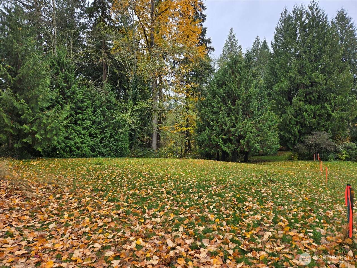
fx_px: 237
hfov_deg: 73.9
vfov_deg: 58.9
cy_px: 134
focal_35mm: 23
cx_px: 178
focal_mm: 5.4
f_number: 1.8
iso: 32
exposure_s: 1/180
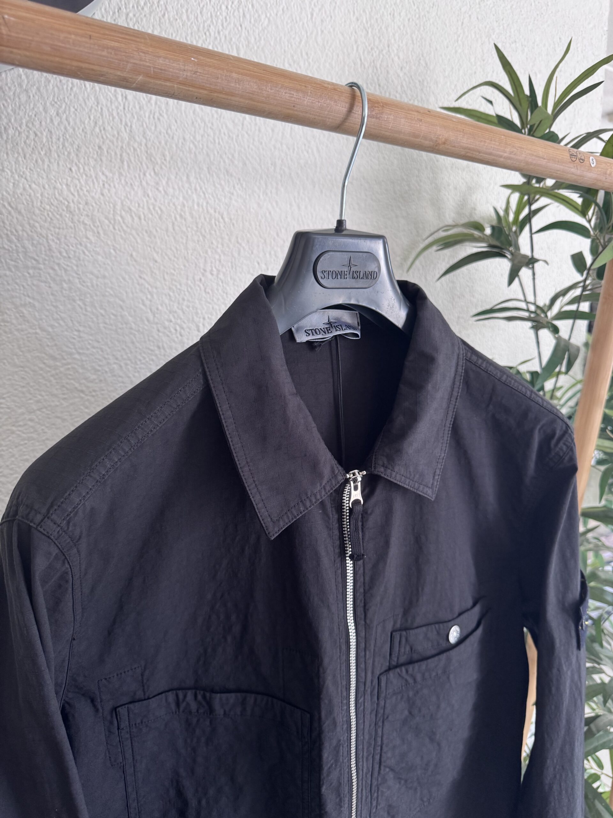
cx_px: 306
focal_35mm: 24
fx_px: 567
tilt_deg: -10.4
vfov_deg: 71.6
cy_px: 409
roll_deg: -0.6
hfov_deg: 56.8
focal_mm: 6.76
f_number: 1.78
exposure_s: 1/100
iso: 160
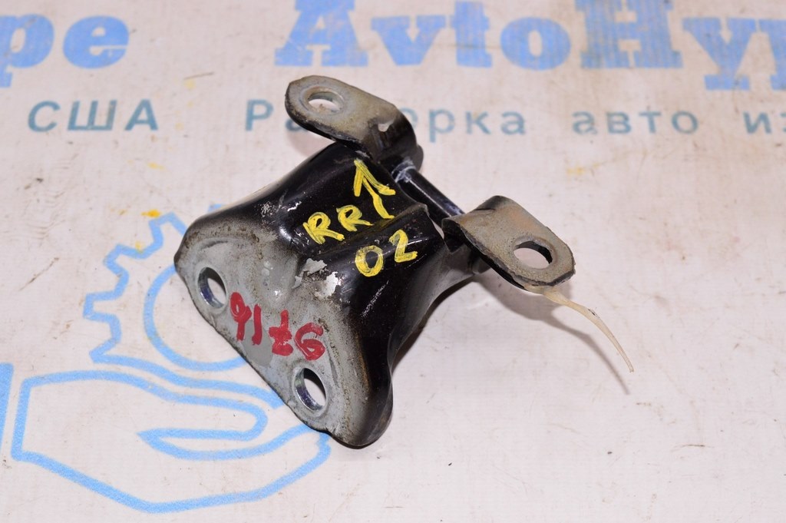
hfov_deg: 33.4
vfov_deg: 22.6
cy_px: 262
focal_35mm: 60
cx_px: 393
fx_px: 1309
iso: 1600
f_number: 8
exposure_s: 1/125
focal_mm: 40
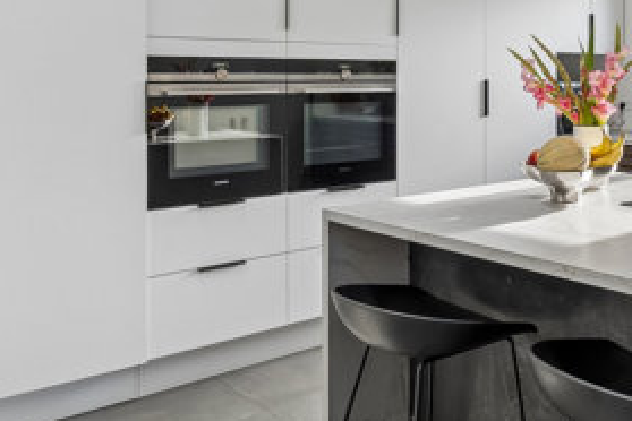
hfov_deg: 43.7
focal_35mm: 43
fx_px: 755
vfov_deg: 30.5
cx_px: 487
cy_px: 94
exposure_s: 1/40
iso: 250
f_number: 8
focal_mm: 10
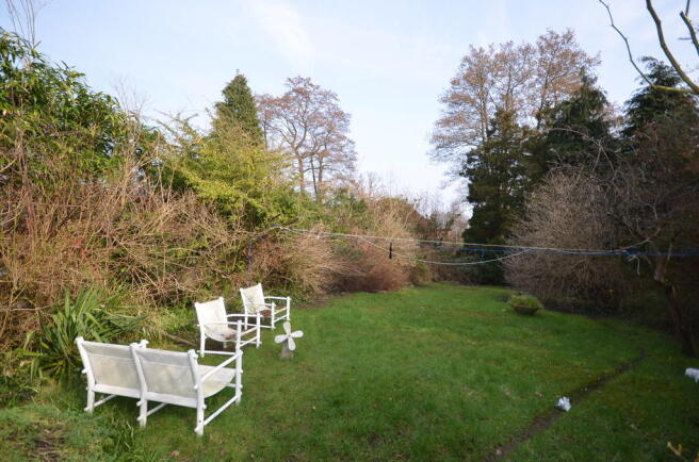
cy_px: 231
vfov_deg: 71.8
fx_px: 320
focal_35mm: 16
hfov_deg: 95.1
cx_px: 350
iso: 100
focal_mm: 11
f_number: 5.6
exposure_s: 1/200
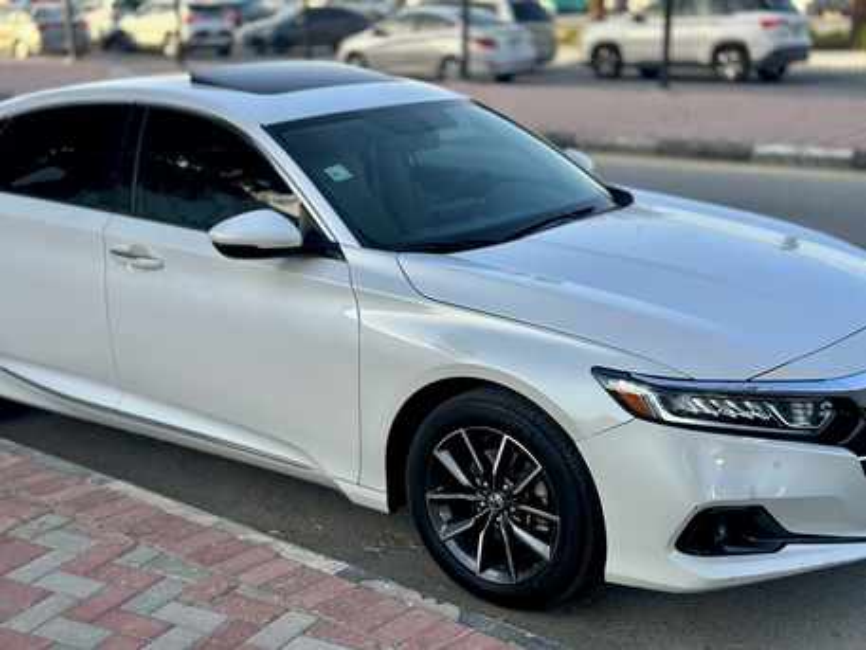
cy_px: 325
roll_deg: +0.5
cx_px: 433
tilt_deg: -14.9
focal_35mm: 48
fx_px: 1201
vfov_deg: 30.3
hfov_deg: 39.6
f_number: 1.78
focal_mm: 6.86
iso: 80
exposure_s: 1/1395
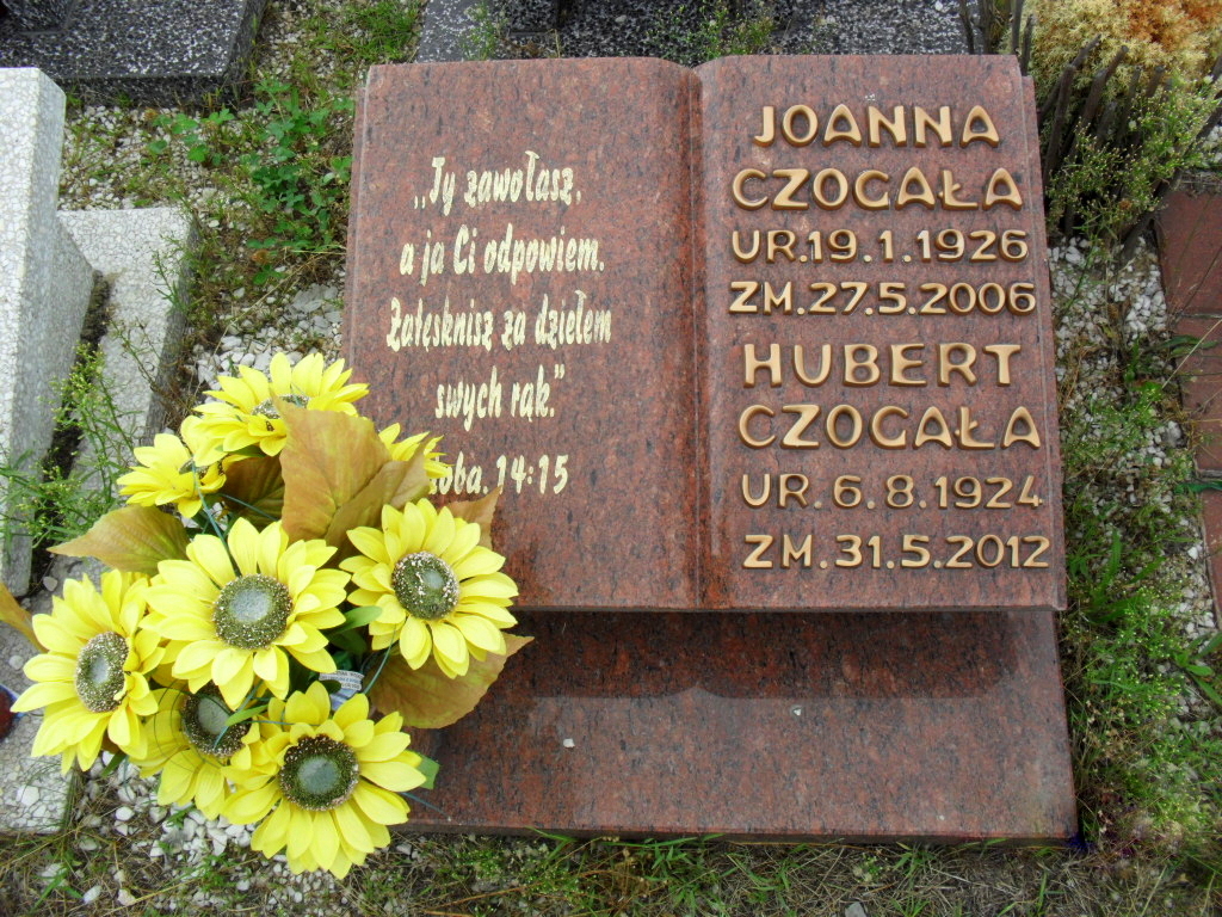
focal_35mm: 35
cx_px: 611
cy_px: 458
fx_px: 1236
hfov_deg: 52.6
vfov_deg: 40.7
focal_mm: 6.3
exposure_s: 1/250
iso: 100
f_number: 3.2
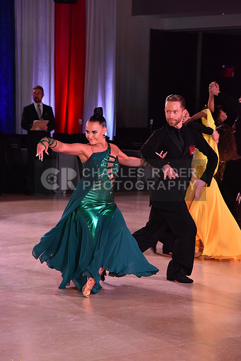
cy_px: 180
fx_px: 1204
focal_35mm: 120
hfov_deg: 11.4
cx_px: 120
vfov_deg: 17.1
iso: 2500
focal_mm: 120
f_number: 7.1
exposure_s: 1/320
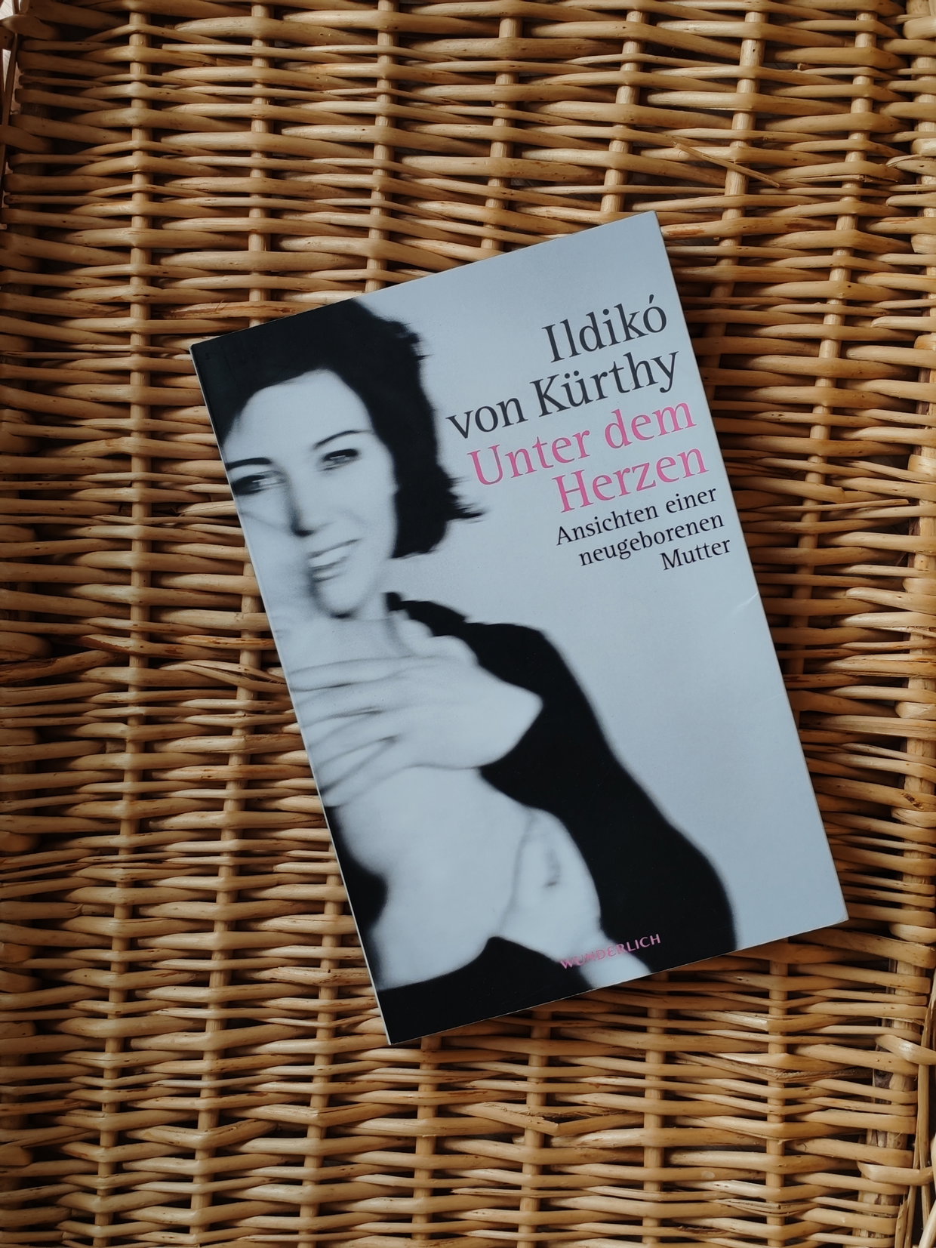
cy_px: 624
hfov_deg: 27.0
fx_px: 1947
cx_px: 468
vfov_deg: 35.5
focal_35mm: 54
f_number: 1.9
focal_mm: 6.12
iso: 100
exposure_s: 1/100
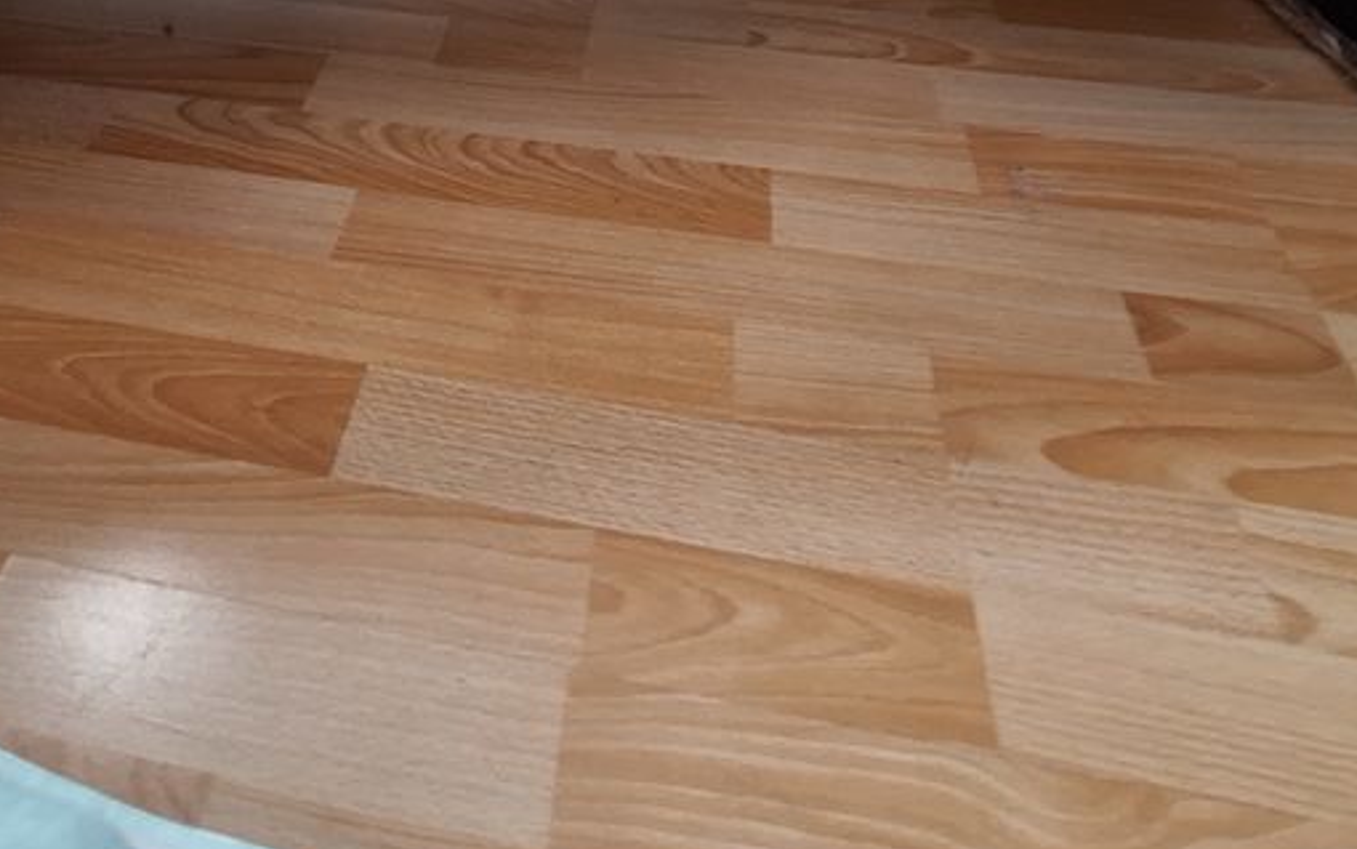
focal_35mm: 27
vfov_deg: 38.6
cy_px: -72
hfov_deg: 67.2
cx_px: 498
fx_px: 999
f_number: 2.2
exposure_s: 1/24
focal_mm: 1.74
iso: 250
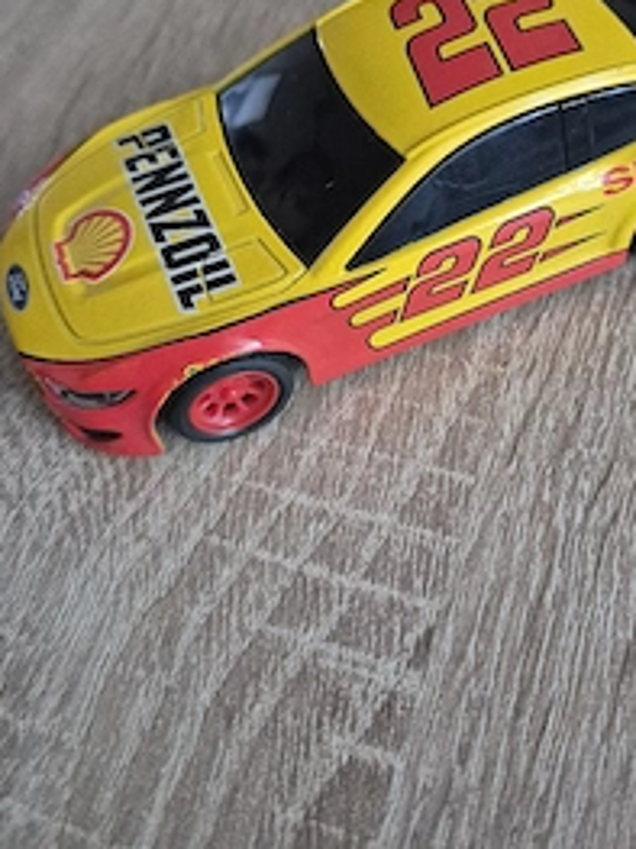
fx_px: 858
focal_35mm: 35
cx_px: 397
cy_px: 294
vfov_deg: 51.8
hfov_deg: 40.4
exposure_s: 1/100
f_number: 1.8
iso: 1250
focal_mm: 5.4
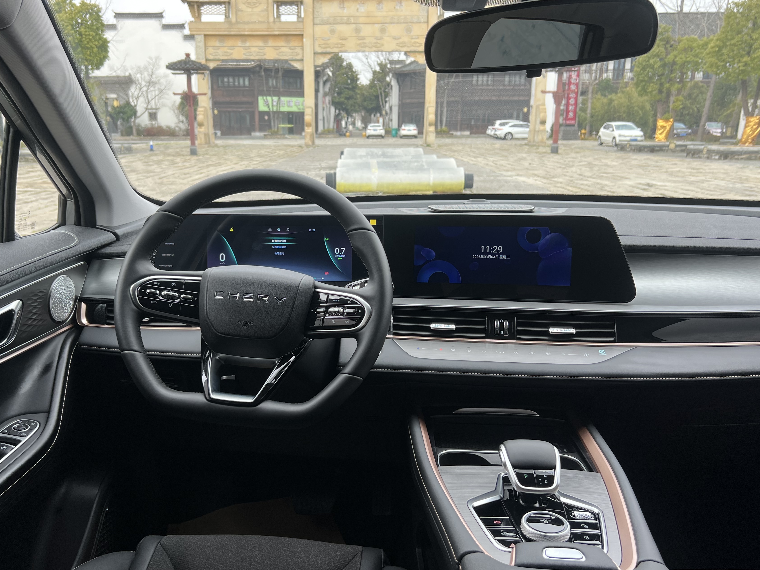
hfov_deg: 58.2
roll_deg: -0.4
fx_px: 681
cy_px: 299
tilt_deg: -15.0
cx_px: 339
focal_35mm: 31
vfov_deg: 45.4
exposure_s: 1/371
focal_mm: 5.7
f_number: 1.5
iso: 50
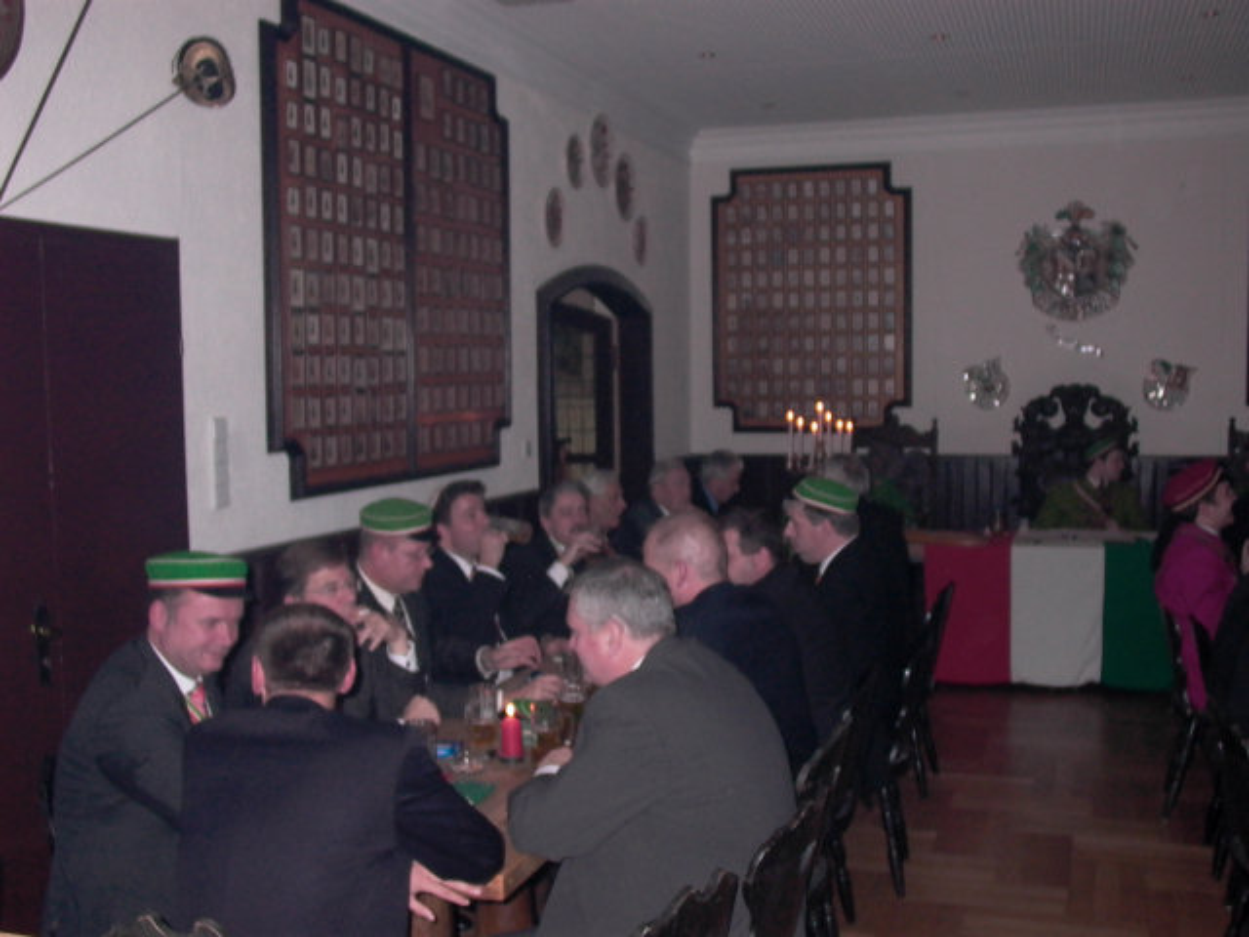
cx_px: 624
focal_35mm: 38
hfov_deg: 49.0
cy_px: 468
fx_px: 1371
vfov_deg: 37.7
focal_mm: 8.19
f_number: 2.13
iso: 100
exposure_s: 1/64.2
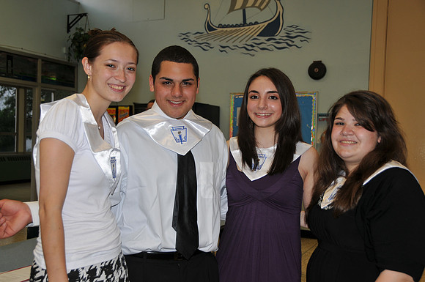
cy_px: 141
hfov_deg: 48.0
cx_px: 212
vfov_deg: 32.9
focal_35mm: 40
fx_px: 477
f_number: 4
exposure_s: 1/60
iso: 200
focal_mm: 27
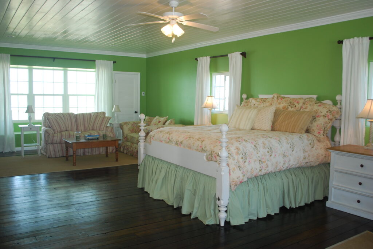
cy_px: 124
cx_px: 186
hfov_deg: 57.2
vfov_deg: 40.1
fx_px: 342
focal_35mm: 33
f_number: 4
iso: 200
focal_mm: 22
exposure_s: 1/60
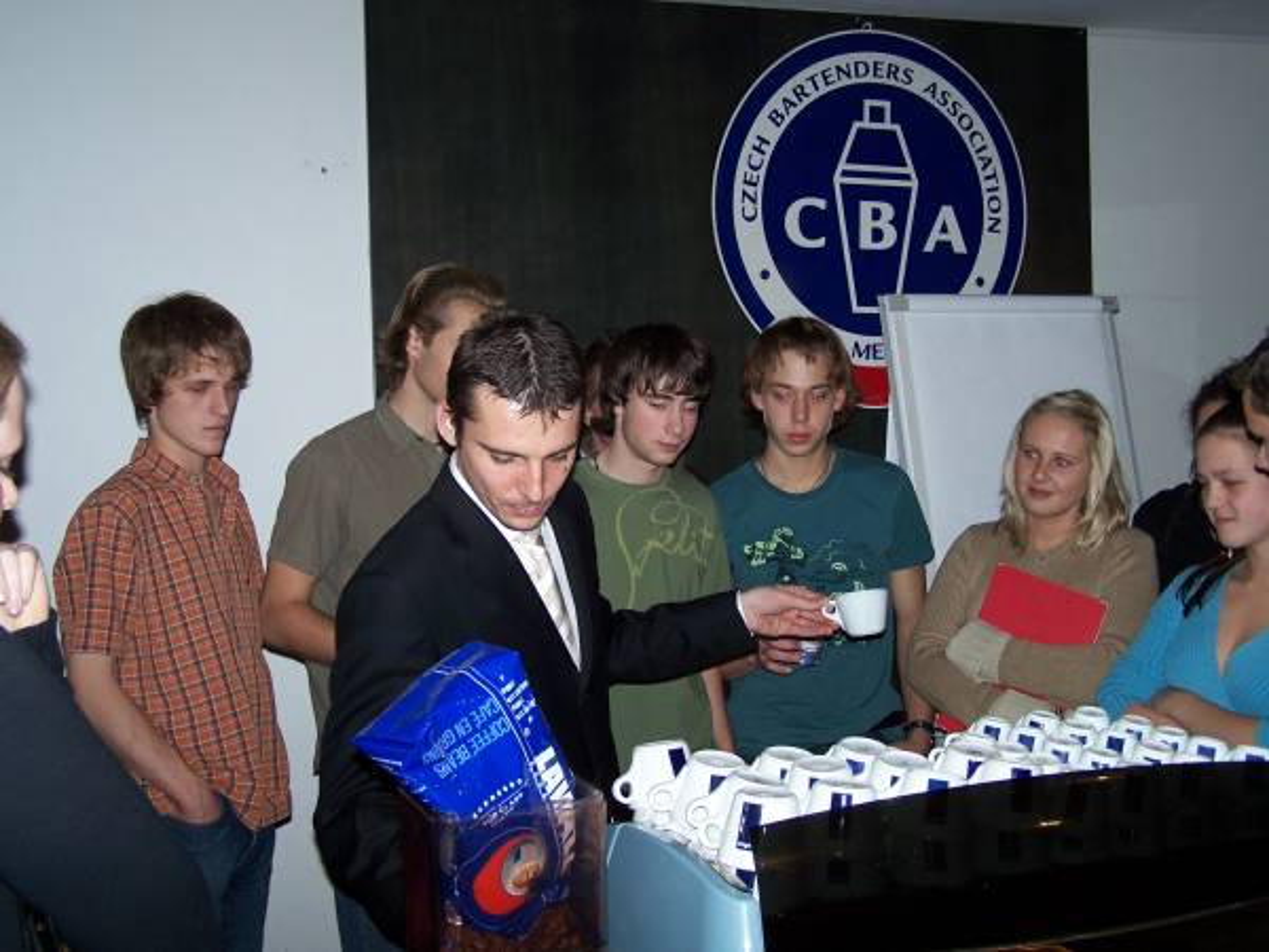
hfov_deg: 46.8
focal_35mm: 40
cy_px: 476
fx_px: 1466
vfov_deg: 36.0
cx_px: 634
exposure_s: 1/60
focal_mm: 6.7
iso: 80
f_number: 2.8
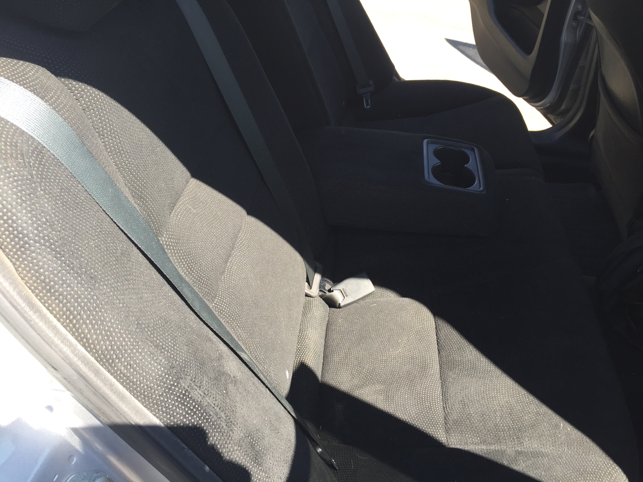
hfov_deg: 61.7
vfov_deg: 48.2
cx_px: 322
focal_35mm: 29
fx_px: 539
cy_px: 241
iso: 32
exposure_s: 1/195
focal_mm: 4.15
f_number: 2.2
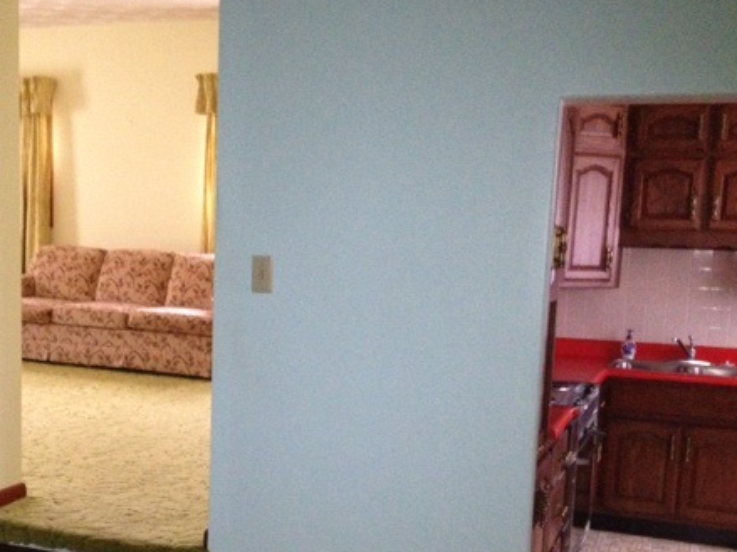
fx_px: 1086
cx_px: 269
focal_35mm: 51
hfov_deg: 37.2
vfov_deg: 28.3
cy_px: 383
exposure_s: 1/16
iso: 500
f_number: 2.4
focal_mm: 4.28
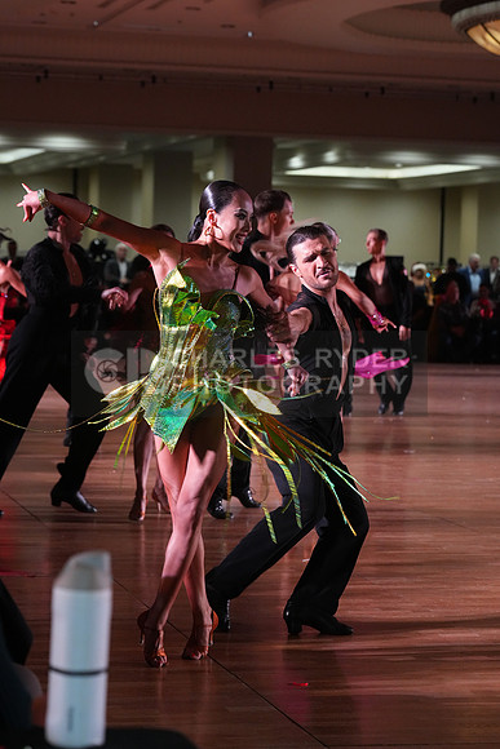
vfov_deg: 20.6
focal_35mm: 99
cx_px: 250
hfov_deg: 13.8
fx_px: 2061
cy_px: 374
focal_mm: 99
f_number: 5.6
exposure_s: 1/200
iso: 4000
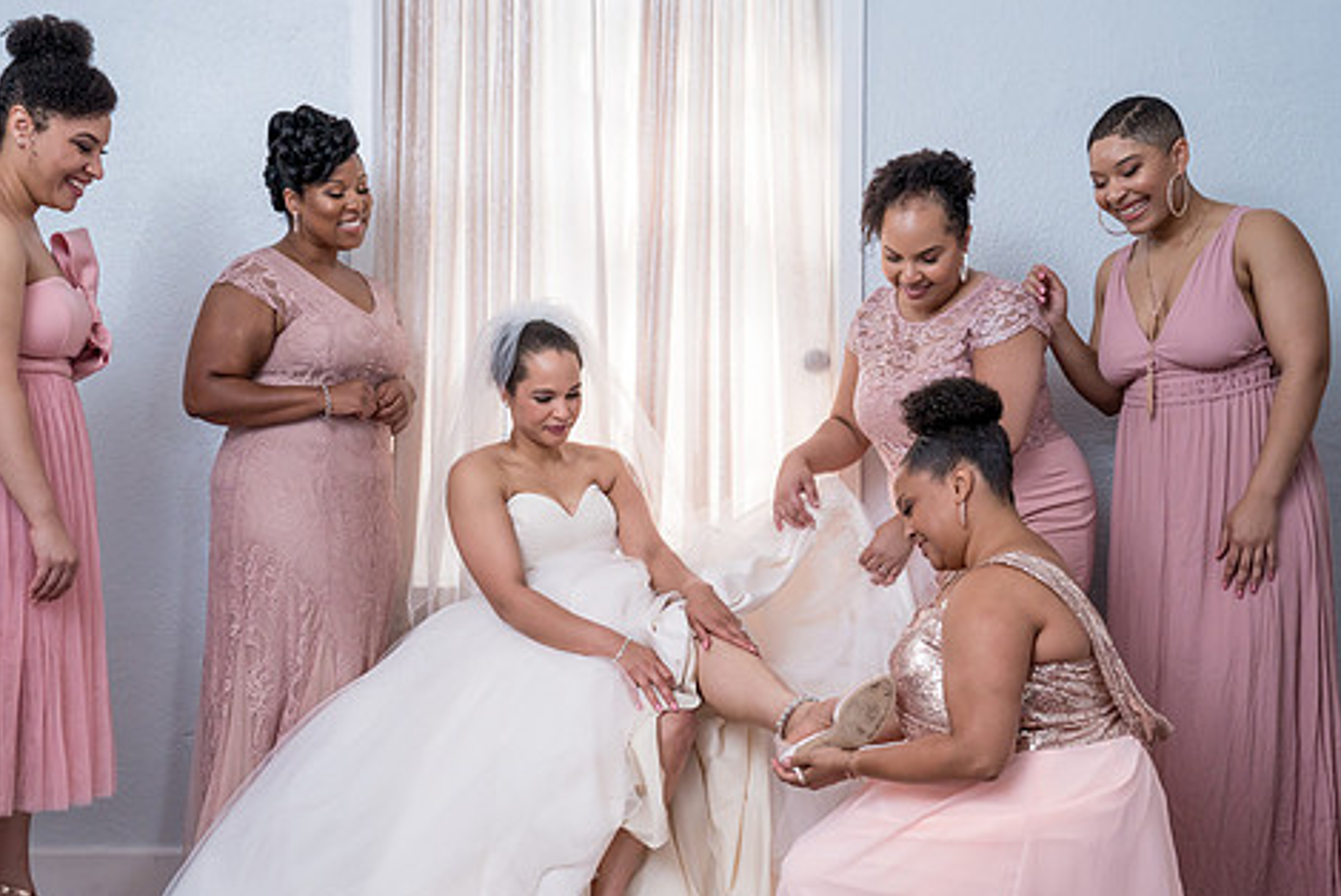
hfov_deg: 41.0
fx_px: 1789
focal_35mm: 48
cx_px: 580
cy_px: 565
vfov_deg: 28.0
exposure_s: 1/160
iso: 1250
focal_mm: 37
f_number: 6.3
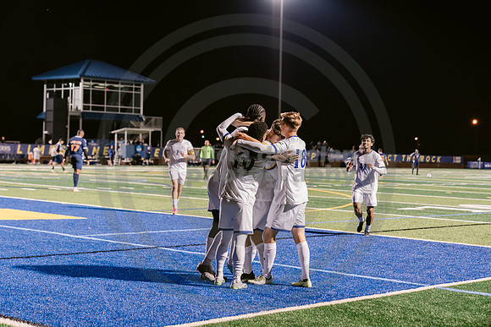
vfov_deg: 19.5
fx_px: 955
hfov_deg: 28.8
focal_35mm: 70
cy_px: 164
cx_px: 246
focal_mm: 70
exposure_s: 1/250
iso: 2500
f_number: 3.2
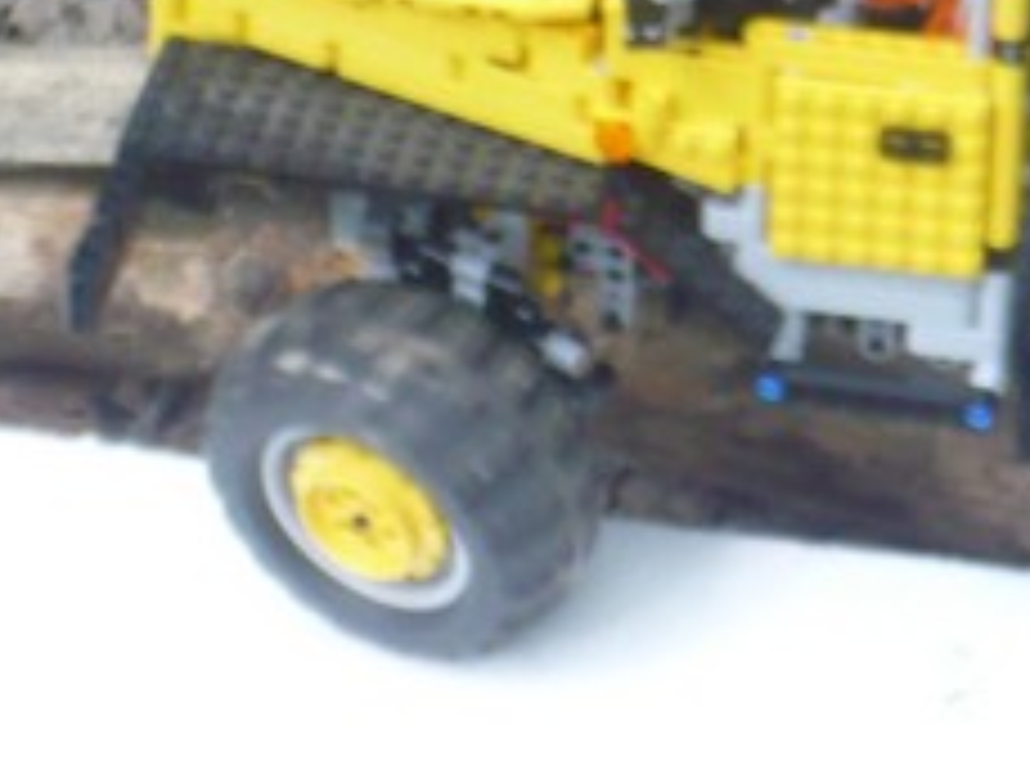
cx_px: 1277
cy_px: 131
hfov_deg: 7.6
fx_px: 7694
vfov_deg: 5.7
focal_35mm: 259
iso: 200
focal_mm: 12.2
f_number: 4.2
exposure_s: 1/25
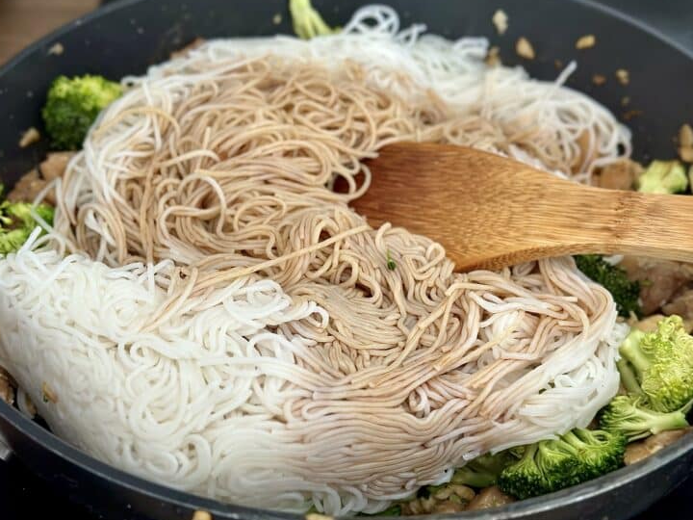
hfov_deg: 38.2
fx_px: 1001
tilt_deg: -41.6
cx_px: 346
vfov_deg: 29.1
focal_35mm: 50
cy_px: 259
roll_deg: +0.0
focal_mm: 6.86
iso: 400
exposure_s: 1/48
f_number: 1.78
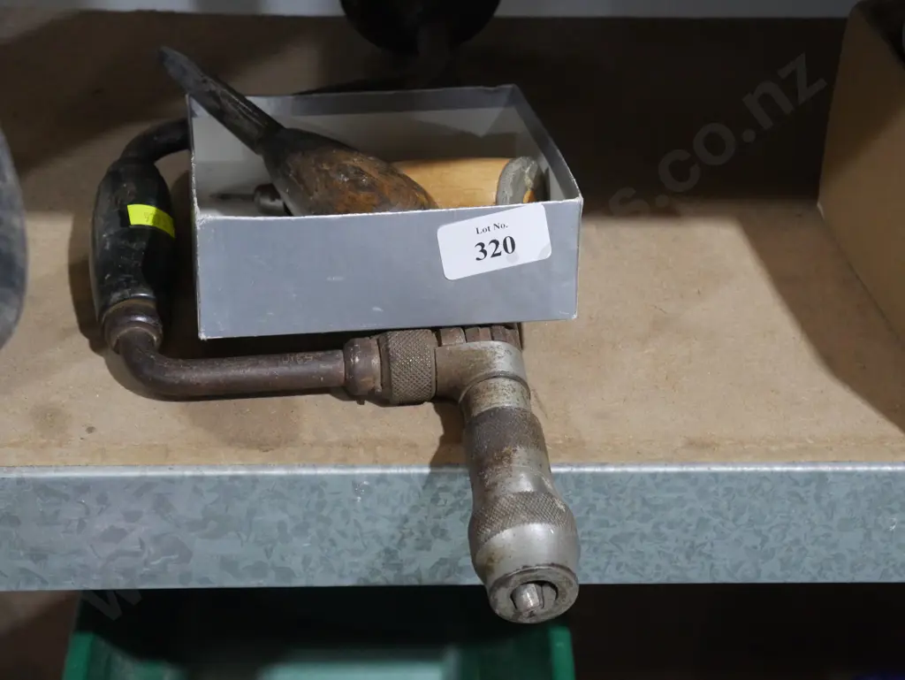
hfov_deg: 27.0
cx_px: 452
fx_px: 1883
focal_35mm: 72
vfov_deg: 20.5
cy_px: 340
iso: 3200
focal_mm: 36
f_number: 5.5
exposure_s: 1/80
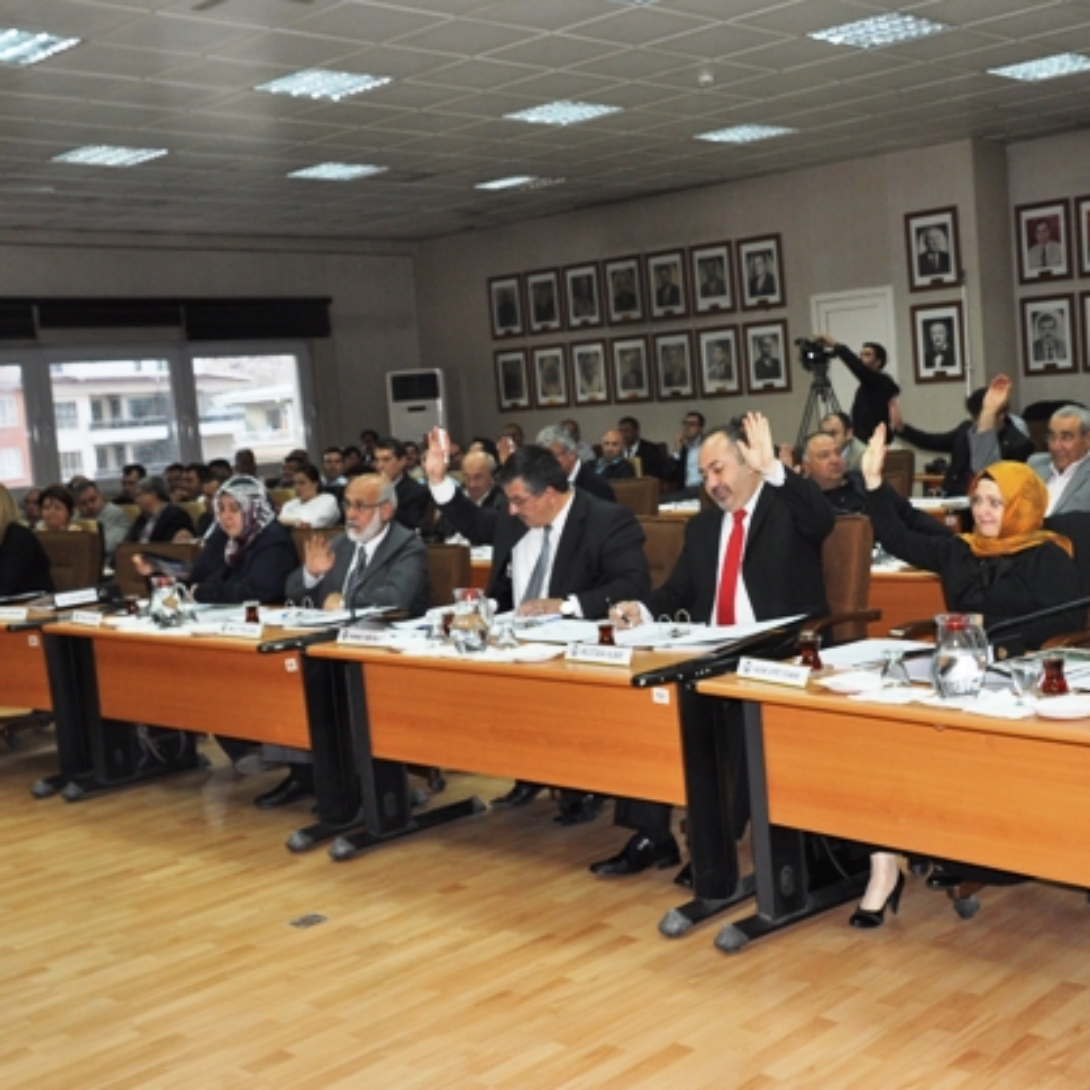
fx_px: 1532
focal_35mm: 43
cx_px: 706
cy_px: 548
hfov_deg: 38.8
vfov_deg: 39.2
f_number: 3.8
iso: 640
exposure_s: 1/60
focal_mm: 22
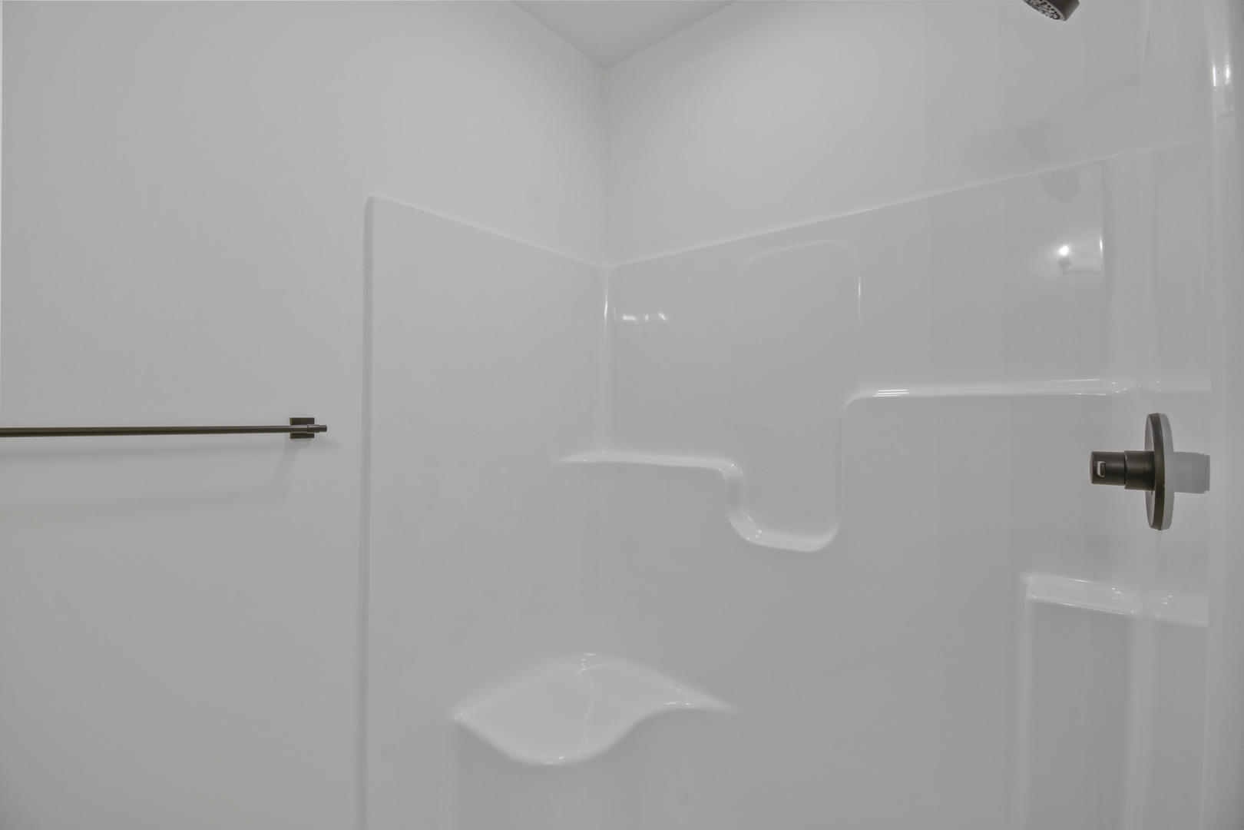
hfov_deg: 100.4
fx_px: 518
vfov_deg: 77.3
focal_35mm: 15
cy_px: 415
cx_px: 622
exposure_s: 1/6
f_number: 7.1
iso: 125
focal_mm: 10
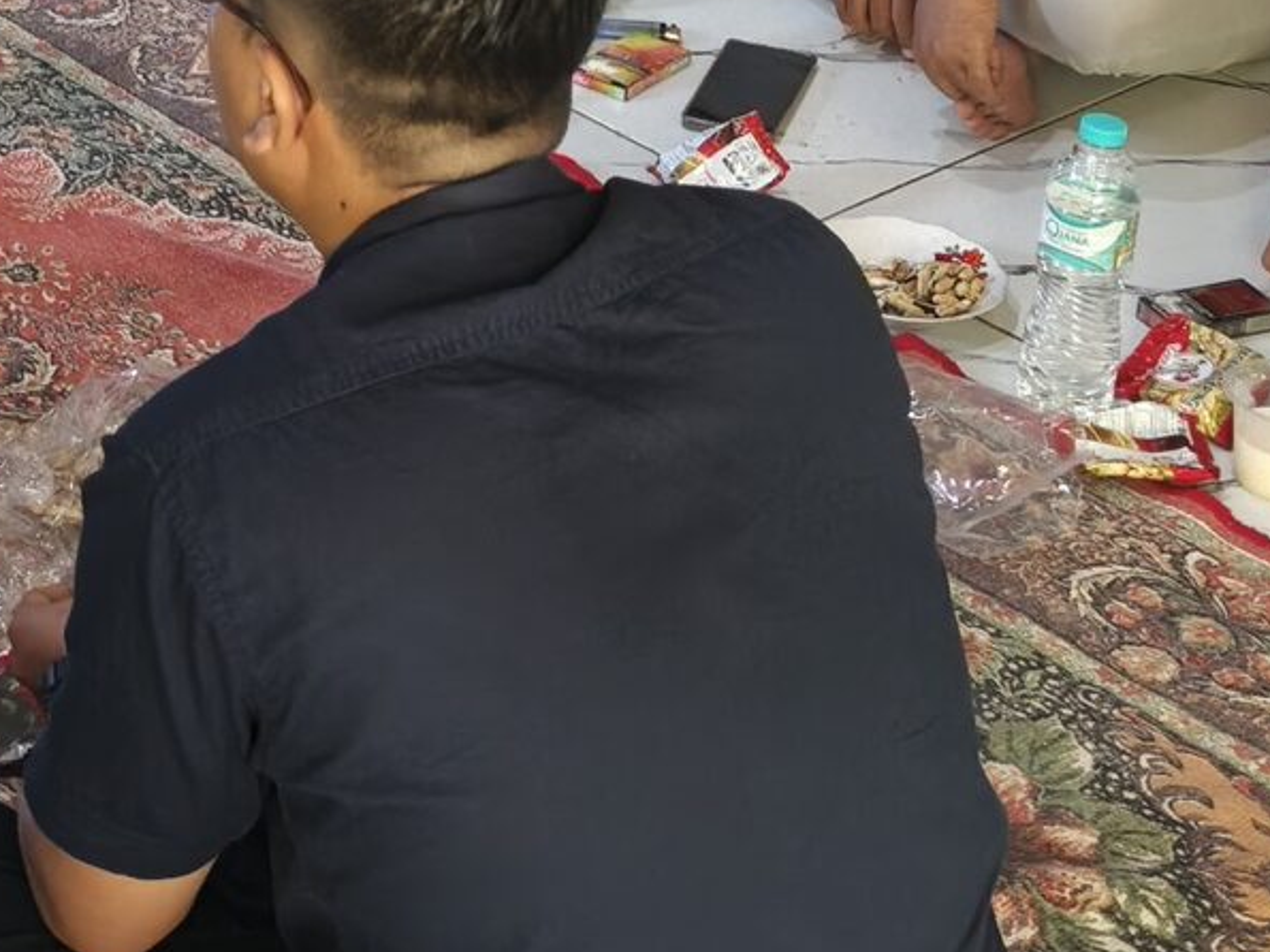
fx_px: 3631
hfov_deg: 19.0
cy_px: -258
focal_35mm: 99
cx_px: -134
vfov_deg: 14.4
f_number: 1.8
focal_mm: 5.56
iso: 495
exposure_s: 1/50
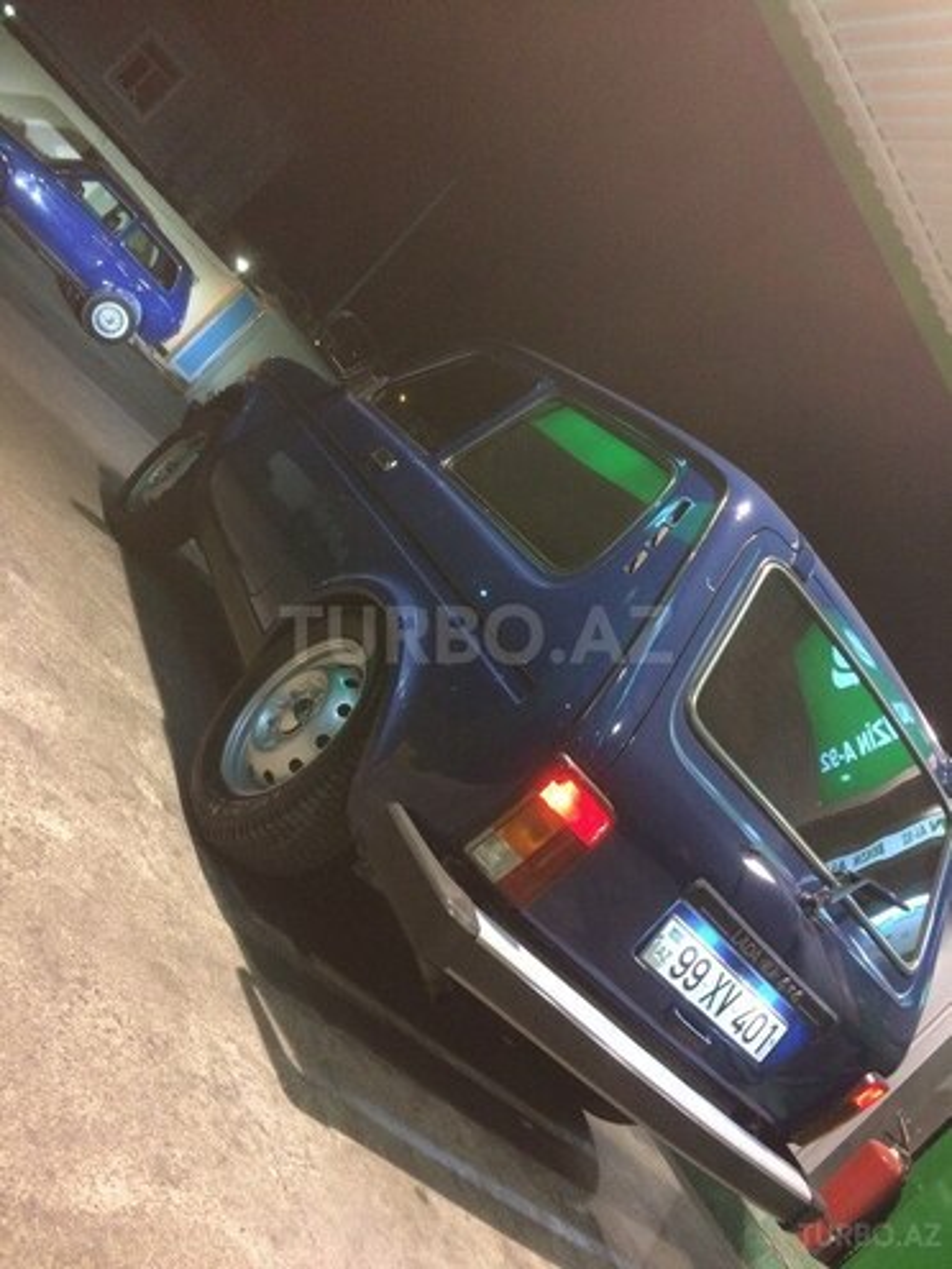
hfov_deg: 48.2
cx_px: 476
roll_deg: -44.4
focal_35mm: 29
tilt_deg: -1.4
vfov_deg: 61.7
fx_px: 1063
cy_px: 634
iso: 250
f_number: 2.2
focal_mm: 4.15
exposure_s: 1/33
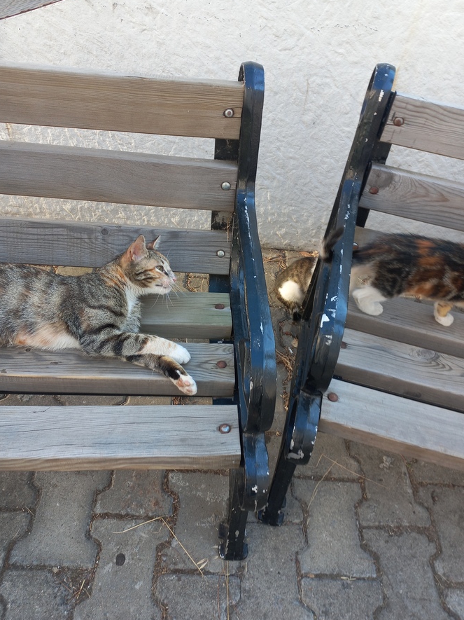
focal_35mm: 26
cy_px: 305
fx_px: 465
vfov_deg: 67.3
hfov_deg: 53.0
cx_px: 227
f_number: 1.8
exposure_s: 1/100
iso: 50
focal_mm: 4.6
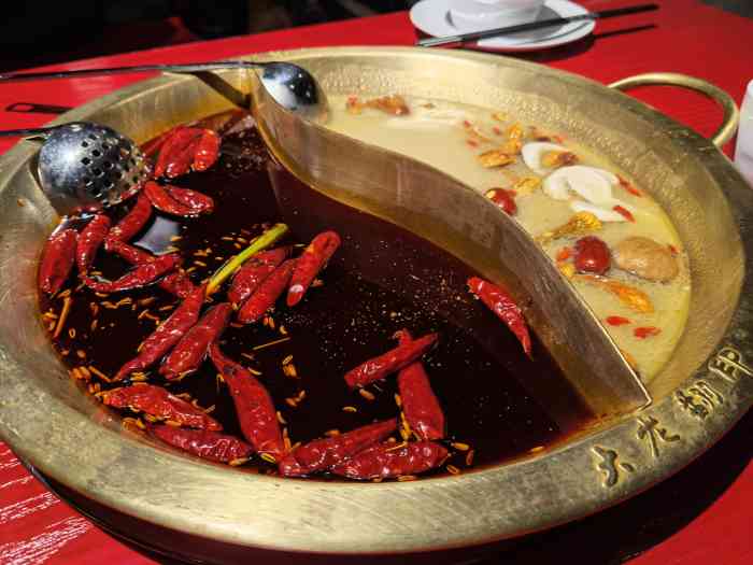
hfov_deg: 65.3
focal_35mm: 27
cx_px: 376
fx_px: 587
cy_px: 282
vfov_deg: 51.4
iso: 50
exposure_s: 1/101
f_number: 1.9
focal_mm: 6.67
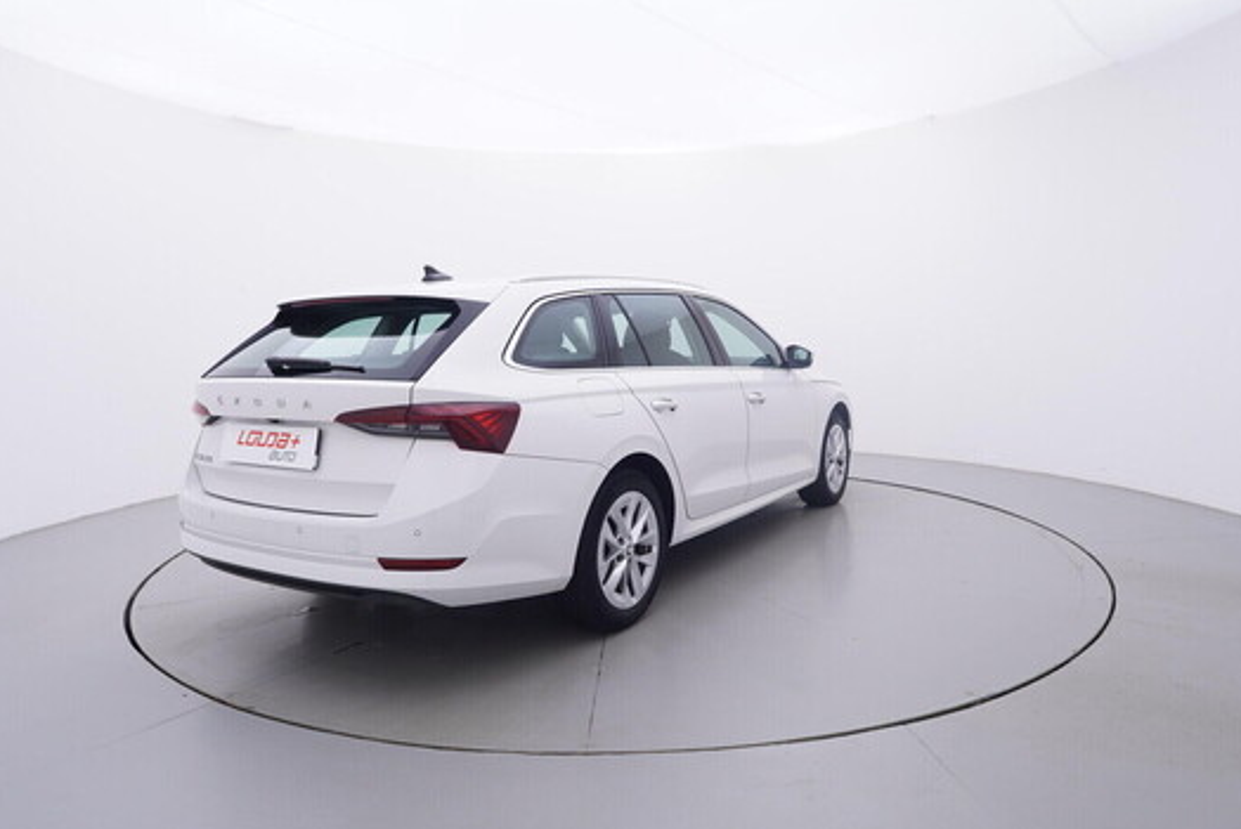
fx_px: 812
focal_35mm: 24
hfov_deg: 74.8
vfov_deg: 54.1
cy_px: 429
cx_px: 620
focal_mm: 15
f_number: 5
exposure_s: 1/80
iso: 200
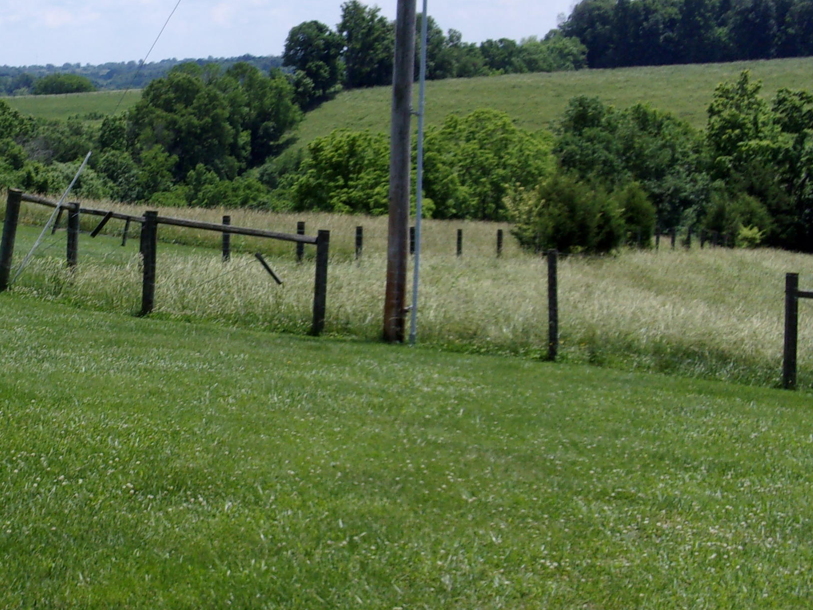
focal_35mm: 79
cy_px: 284
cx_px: 150
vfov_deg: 18.7
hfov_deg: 24.3
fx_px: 1856
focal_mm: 7.8
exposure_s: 1/85
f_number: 12.5
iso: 80
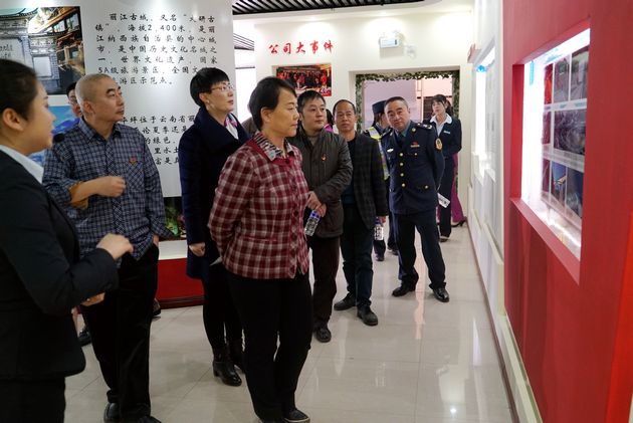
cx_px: 316
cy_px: 212
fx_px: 545
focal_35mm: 31
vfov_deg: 42.4
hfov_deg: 60.3
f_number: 4
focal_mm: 31
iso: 2500
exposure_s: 1/160
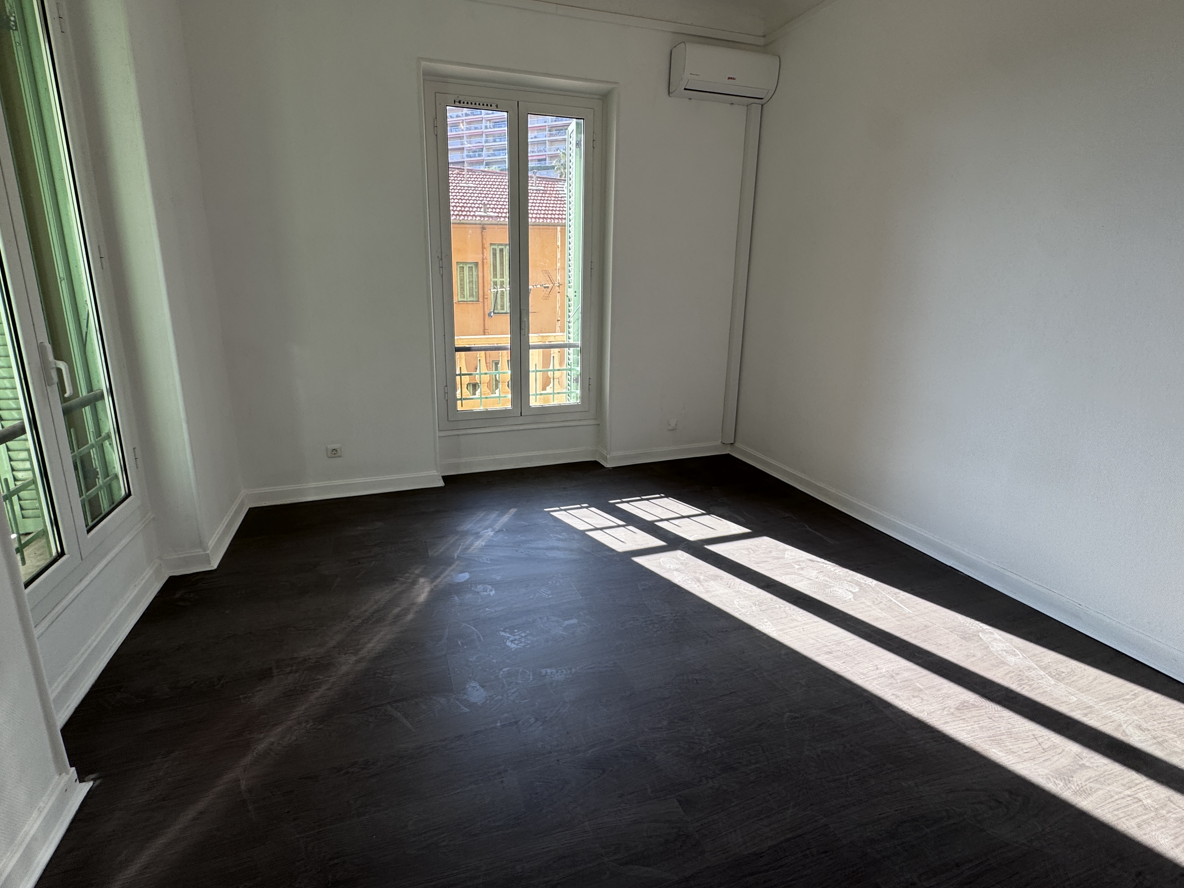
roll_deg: -0.7
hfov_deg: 94.4
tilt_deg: -10.6
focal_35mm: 16
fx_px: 547
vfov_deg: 77.9
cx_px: 554
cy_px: 399
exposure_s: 1/241
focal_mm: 2.22
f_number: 2.2
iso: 40
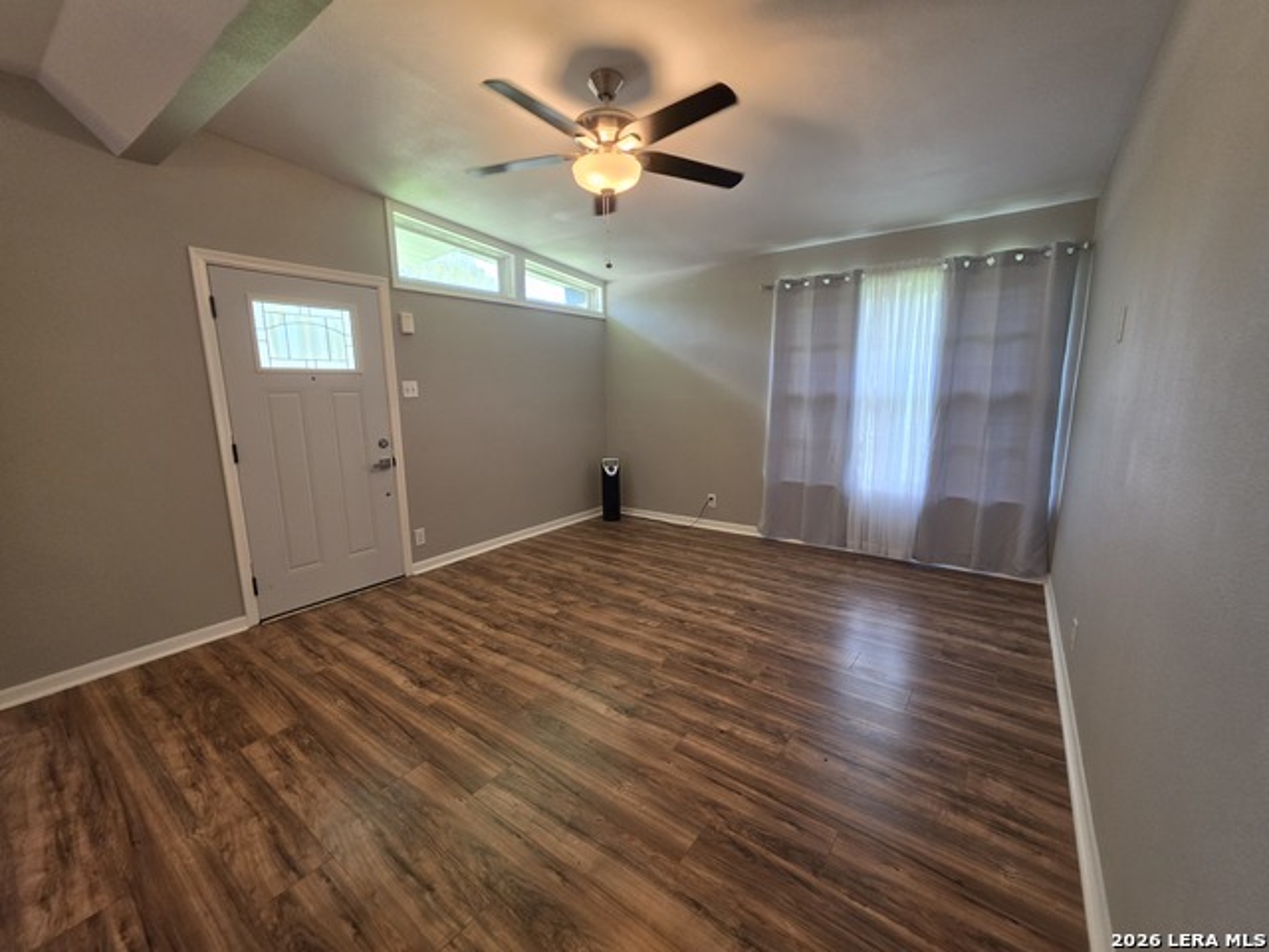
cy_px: 476
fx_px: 477
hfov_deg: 106.2
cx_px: 634
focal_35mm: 13
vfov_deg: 89.9
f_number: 1.9
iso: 160
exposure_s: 1/120
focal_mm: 2.2
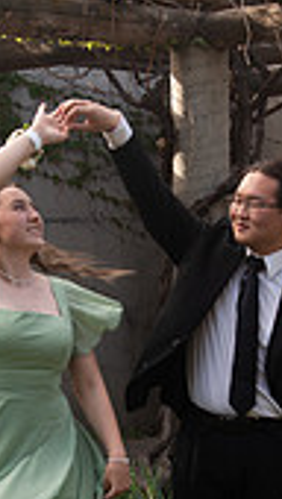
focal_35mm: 122
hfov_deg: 10.0
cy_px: 423
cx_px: 194
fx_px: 1617
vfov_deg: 17.4
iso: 250
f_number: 5.6
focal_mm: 44
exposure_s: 1/125
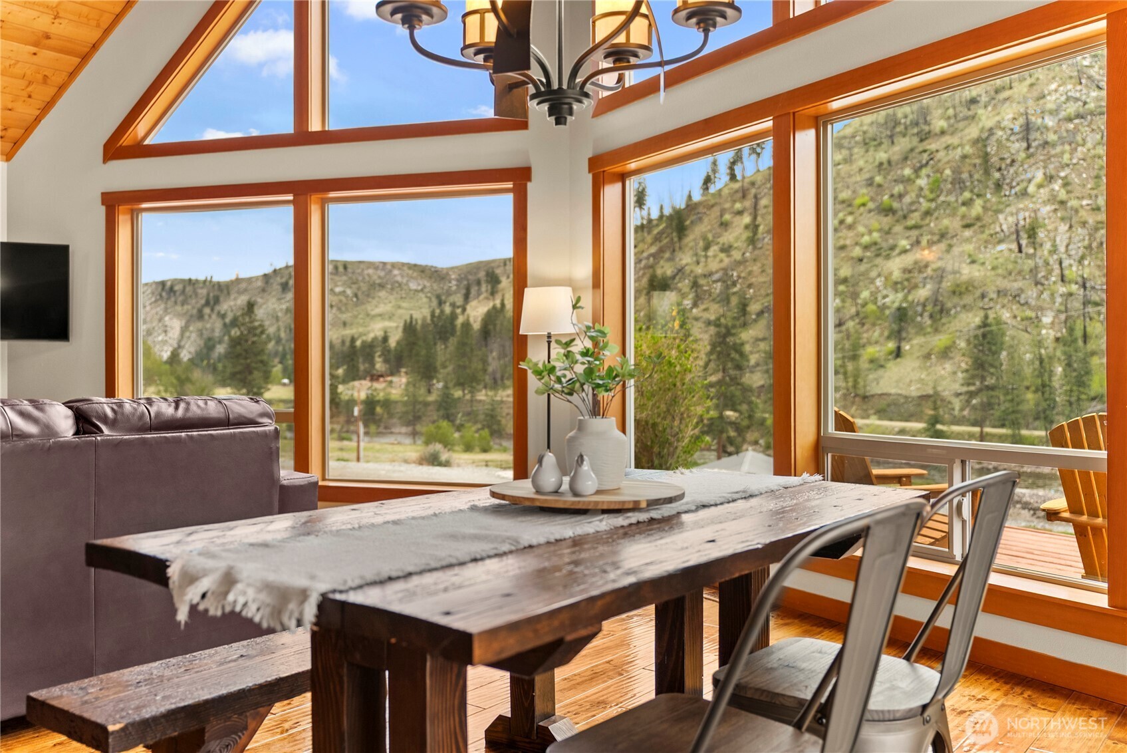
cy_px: 376
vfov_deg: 43.7
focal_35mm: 30
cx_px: 564
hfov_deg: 61.9
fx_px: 940
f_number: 2.8
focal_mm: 30
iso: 400
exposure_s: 1/15
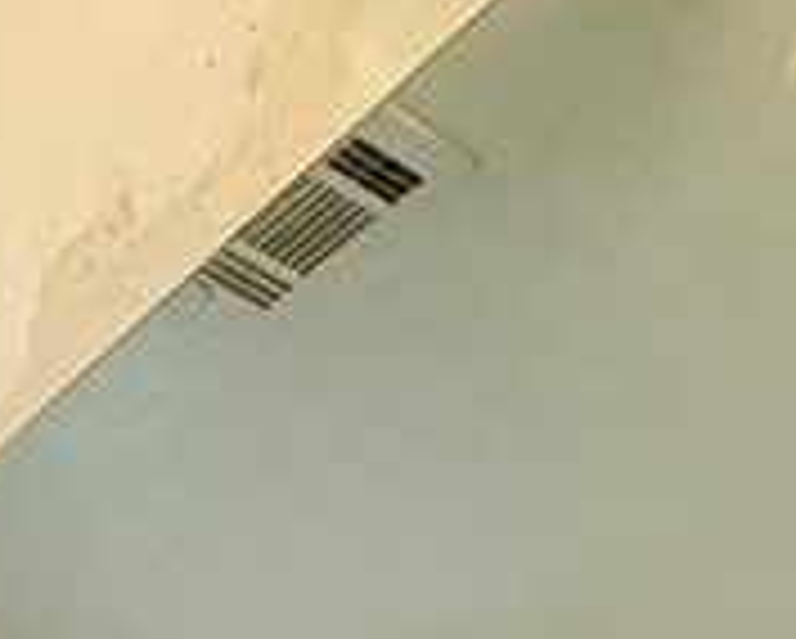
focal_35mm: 79
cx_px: -283
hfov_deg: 21.4
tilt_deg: +2.6
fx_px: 1863
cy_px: 1613
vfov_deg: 13.3
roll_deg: -4.3
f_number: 2.2
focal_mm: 2.22
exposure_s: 1/60
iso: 160
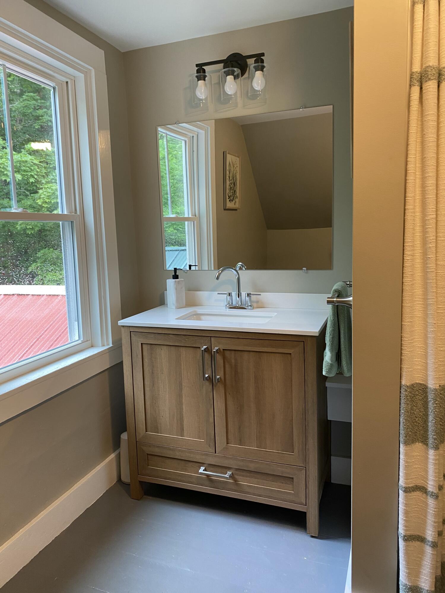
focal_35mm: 26
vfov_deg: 67.3
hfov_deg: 53.1
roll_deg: +3.9
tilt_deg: -5.5
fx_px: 446
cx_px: 222
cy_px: 296
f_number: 1.8
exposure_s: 1/60
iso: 100
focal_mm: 4.25
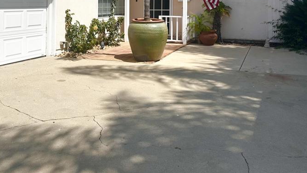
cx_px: 173
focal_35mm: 40
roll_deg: -0.5
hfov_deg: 50.3
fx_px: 326
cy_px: 2
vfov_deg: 28.0
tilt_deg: +3.3
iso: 80
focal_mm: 6.86
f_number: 1.78
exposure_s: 1/5263
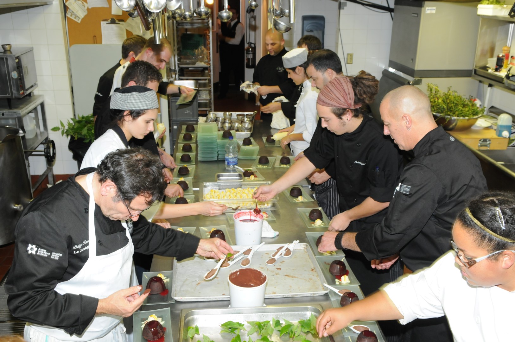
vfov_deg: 36.8
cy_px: 171
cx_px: 258
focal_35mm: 36
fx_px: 514
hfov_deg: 53.2
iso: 800
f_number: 5.6
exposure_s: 1/30
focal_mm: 24
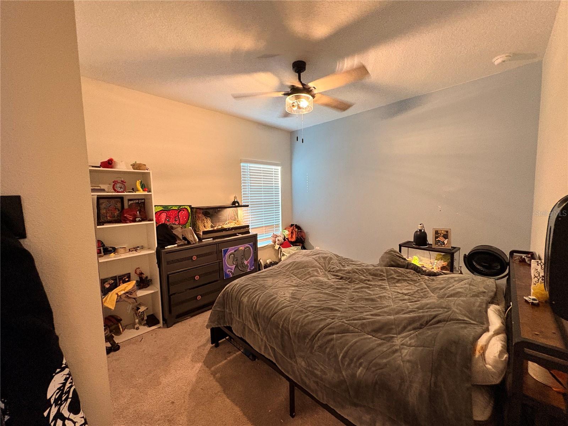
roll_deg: +1.2
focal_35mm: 14
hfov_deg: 102.1
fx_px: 230
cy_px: 213
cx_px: 284
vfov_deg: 85.7
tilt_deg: -4.7
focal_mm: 2.22
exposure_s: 1/60
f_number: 2.2
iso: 640
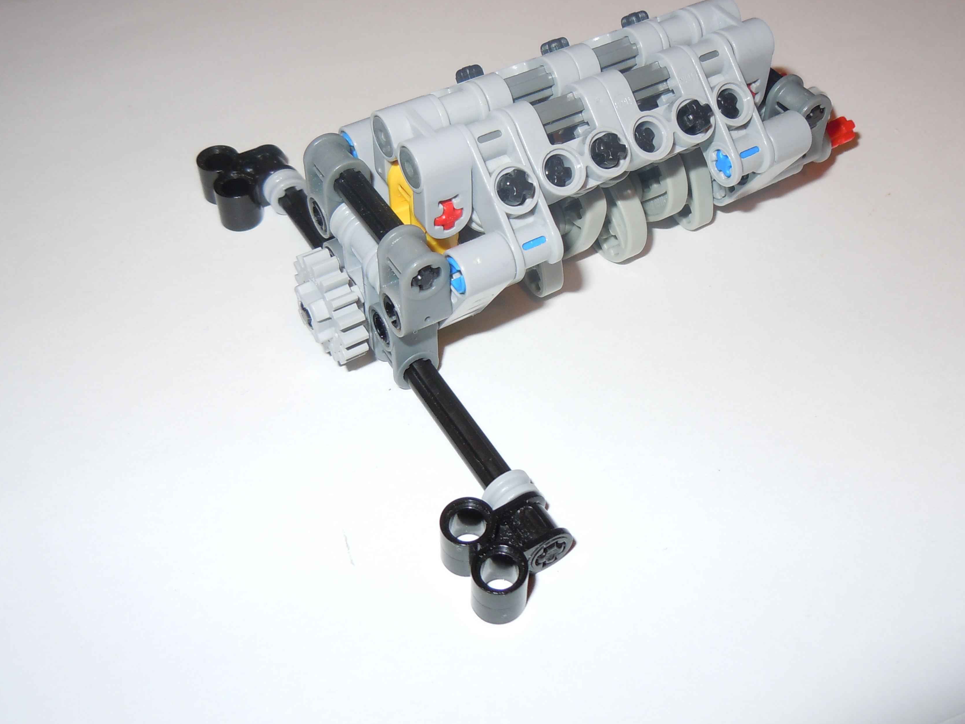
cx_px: 533
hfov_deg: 47.8
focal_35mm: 39
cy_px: 260
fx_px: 1087
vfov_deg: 36.5
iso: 100
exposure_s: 1/30
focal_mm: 5.4
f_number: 3.5
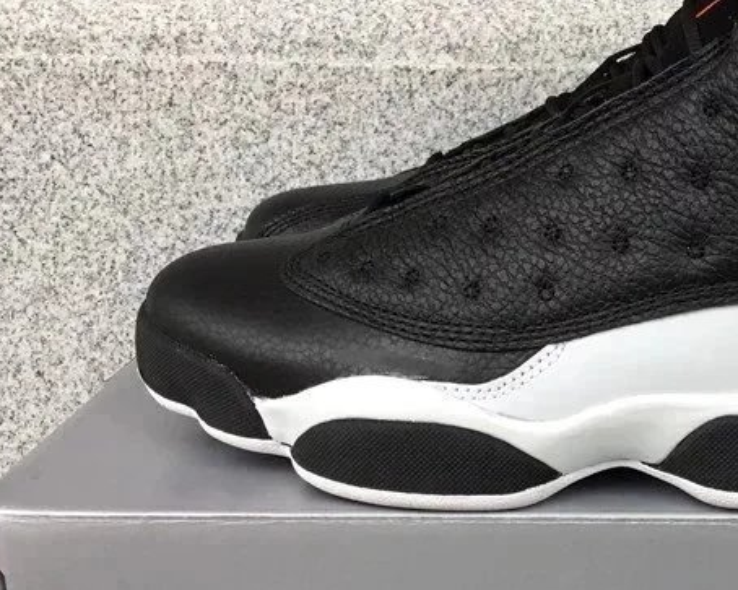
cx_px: 640
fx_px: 1310
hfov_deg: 30.3
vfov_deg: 25.3
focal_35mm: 60
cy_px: 365
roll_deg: -0.2
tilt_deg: -16.5
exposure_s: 1/120
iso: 25
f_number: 2.4
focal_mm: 3.3
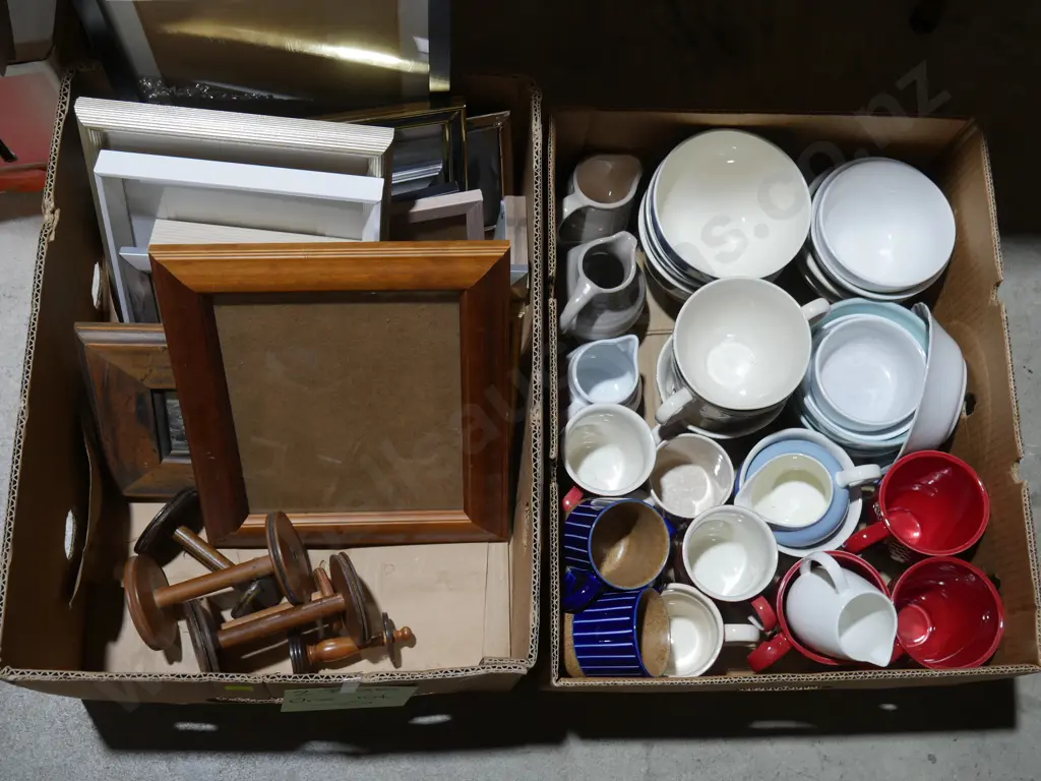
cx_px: 520
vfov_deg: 34.3
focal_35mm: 42
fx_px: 1263
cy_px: 390
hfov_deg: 44.8
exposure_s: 1/60
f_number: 4.6
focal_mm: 21
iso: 320
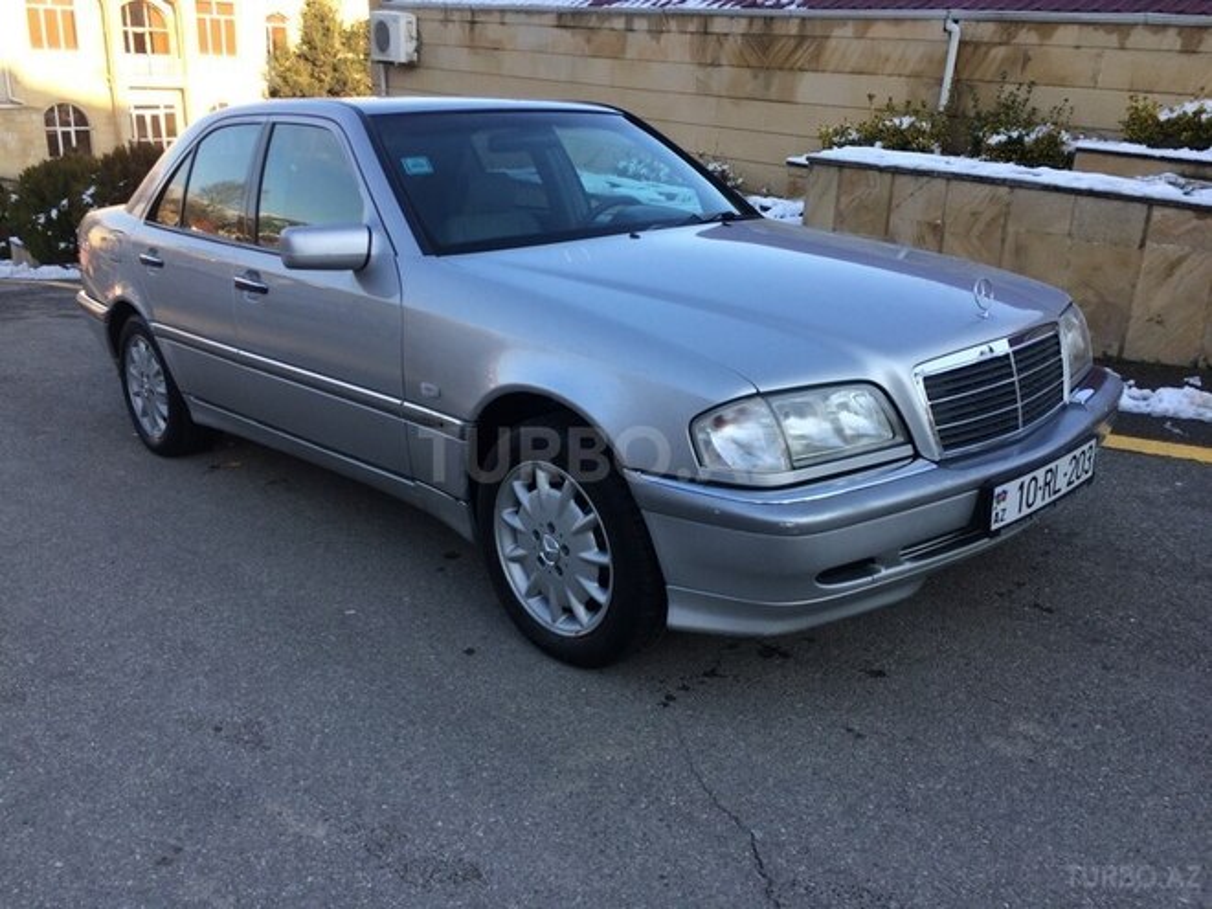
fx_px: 1015
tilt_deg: -23.5
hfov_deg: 61.7
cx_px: 606
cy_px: 454
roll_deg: -3.0
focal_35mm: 29
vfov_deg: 48.2
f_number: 2.2
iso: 32
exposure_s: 1/427
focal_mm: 4.15
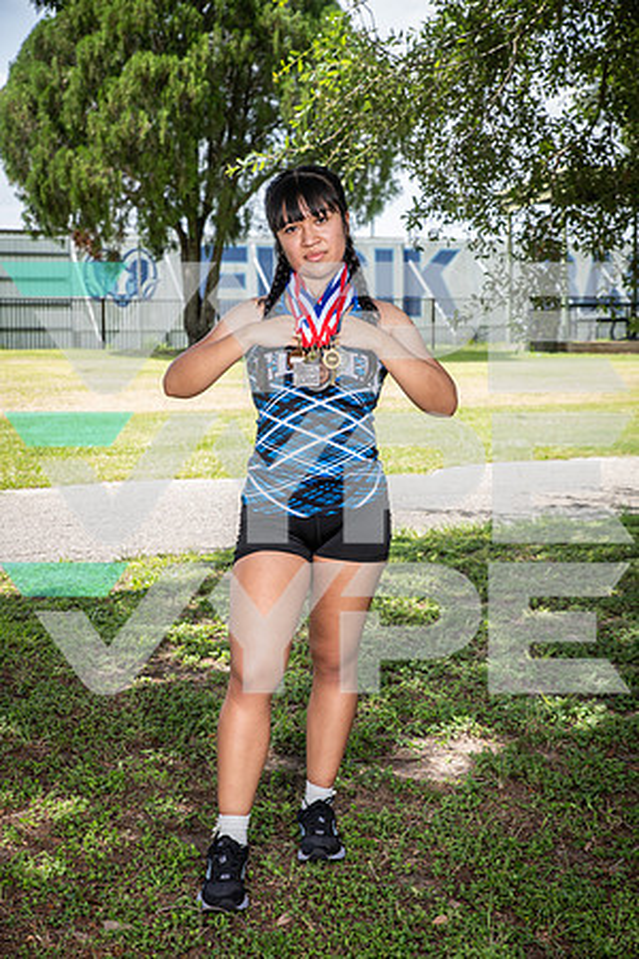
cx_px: 320
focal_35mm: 56
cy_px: 480
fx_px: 1491
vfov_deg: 35.6
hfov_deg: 24.2
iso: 250
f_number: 6.3
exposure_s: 1/400
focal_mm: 56
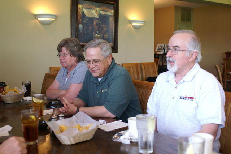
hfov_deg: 46.4
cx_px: 116
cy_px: 77
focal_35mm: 42
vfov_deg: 31.9
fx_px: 269
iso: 400
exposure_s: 1/20
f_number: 2.8
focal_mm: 28
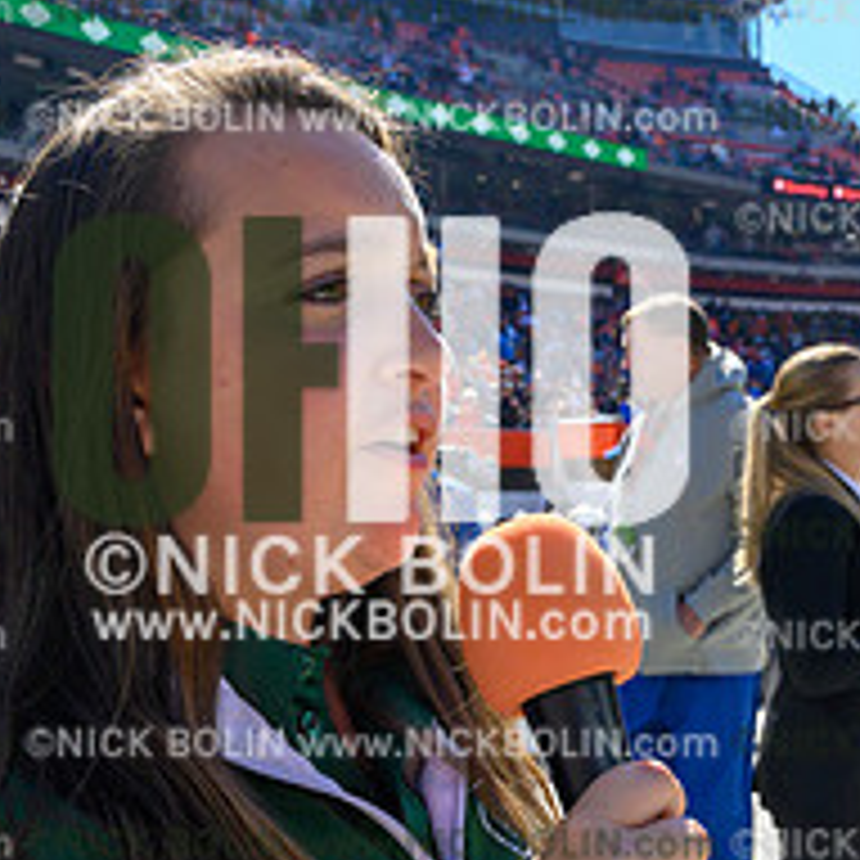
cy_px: 430
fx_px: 1743
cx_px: 369
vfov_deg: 27.7
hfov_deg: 27.7
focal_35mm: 62
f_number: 8
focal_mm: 24
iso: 1000
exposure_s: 1/2000
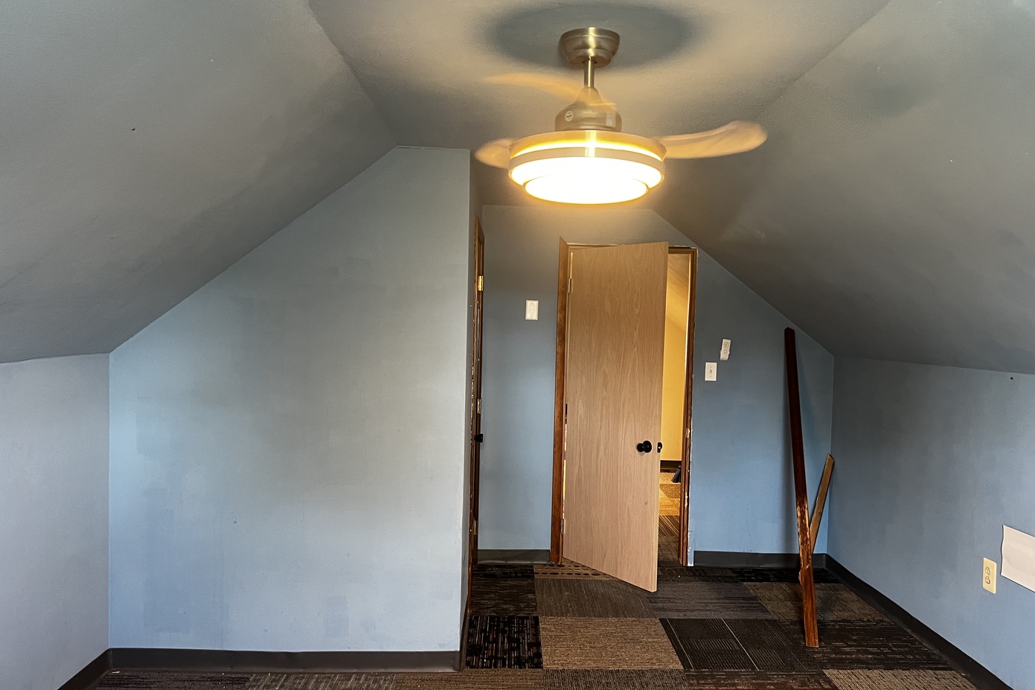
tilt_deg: -3.6
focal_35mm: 28
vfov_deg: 46.4
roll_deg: -1.6
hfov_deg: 65.5
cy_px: 369
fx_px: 805
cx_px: 526
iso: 320
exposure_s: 1/60
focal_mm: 5.7
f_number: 1.5
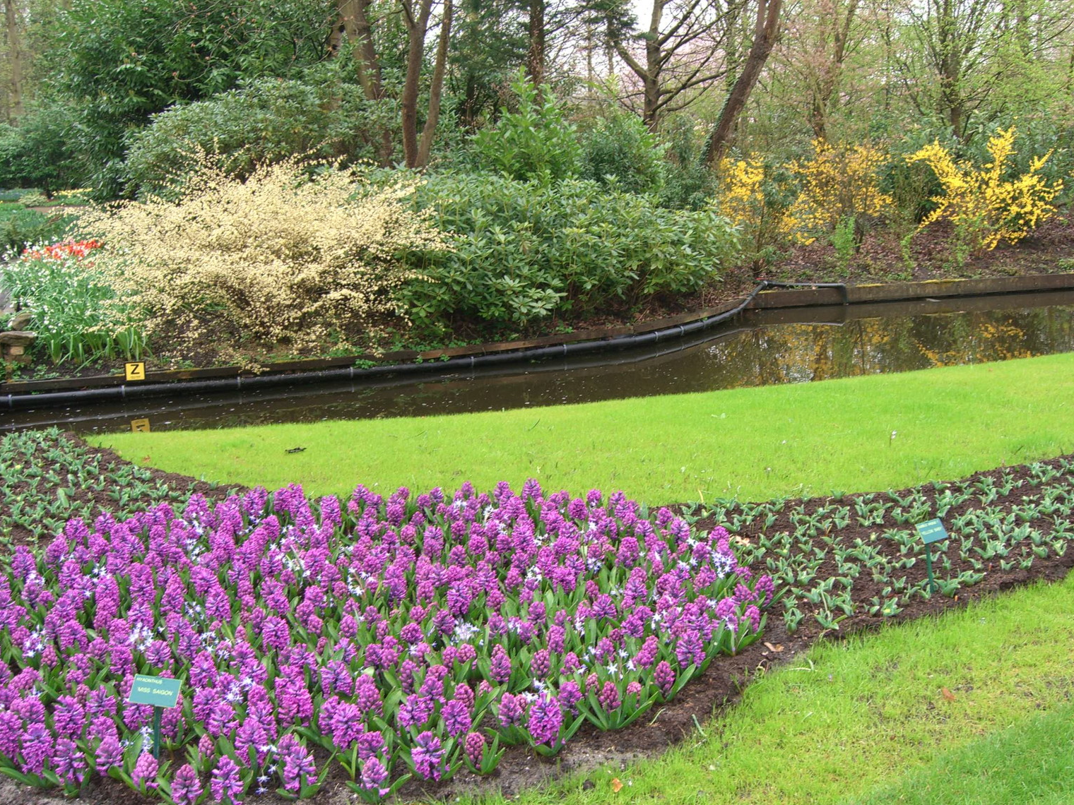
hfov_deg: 46.8
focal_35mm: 40
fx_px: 1241
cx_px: 563
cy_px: 423
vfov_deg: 36.0
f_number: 4
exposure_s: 1/60
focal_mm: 7.9
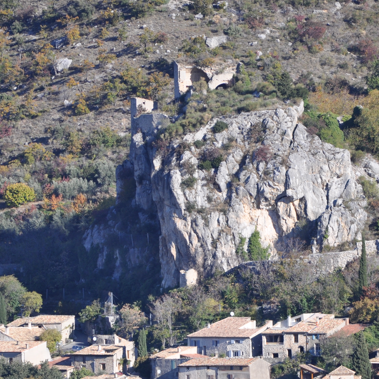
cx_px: 225
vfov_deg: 4.2
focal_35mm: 419
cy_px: 272
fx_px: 5190
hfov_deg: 4.2
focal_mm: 150
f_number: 5
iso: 200
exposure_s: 1/800
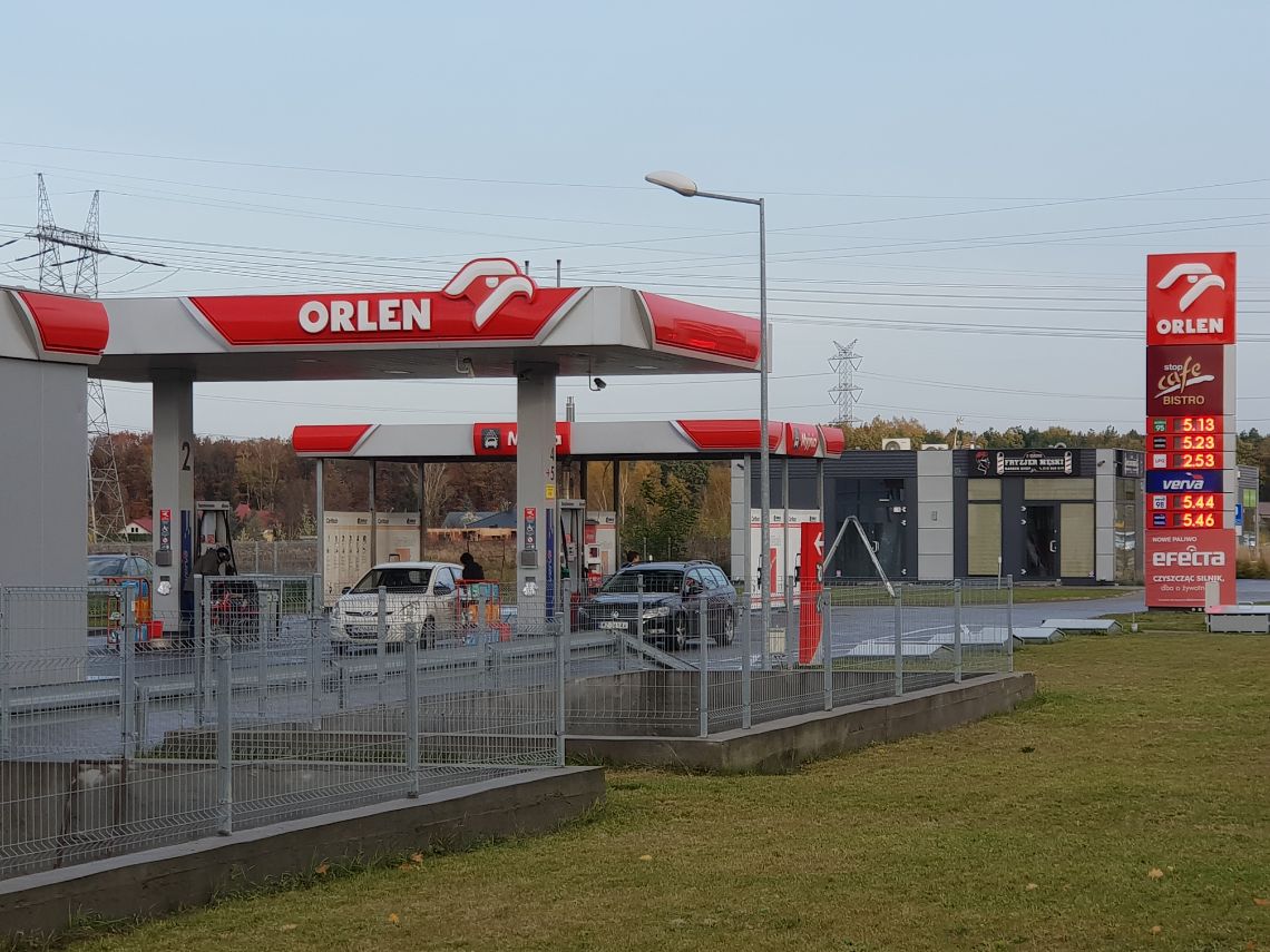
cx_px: 635
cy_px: 476
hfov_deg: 36.8
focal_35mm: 52
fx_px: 1908
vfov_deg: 28.0
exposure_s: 1/199
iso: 25
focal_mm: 6
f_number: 2.4
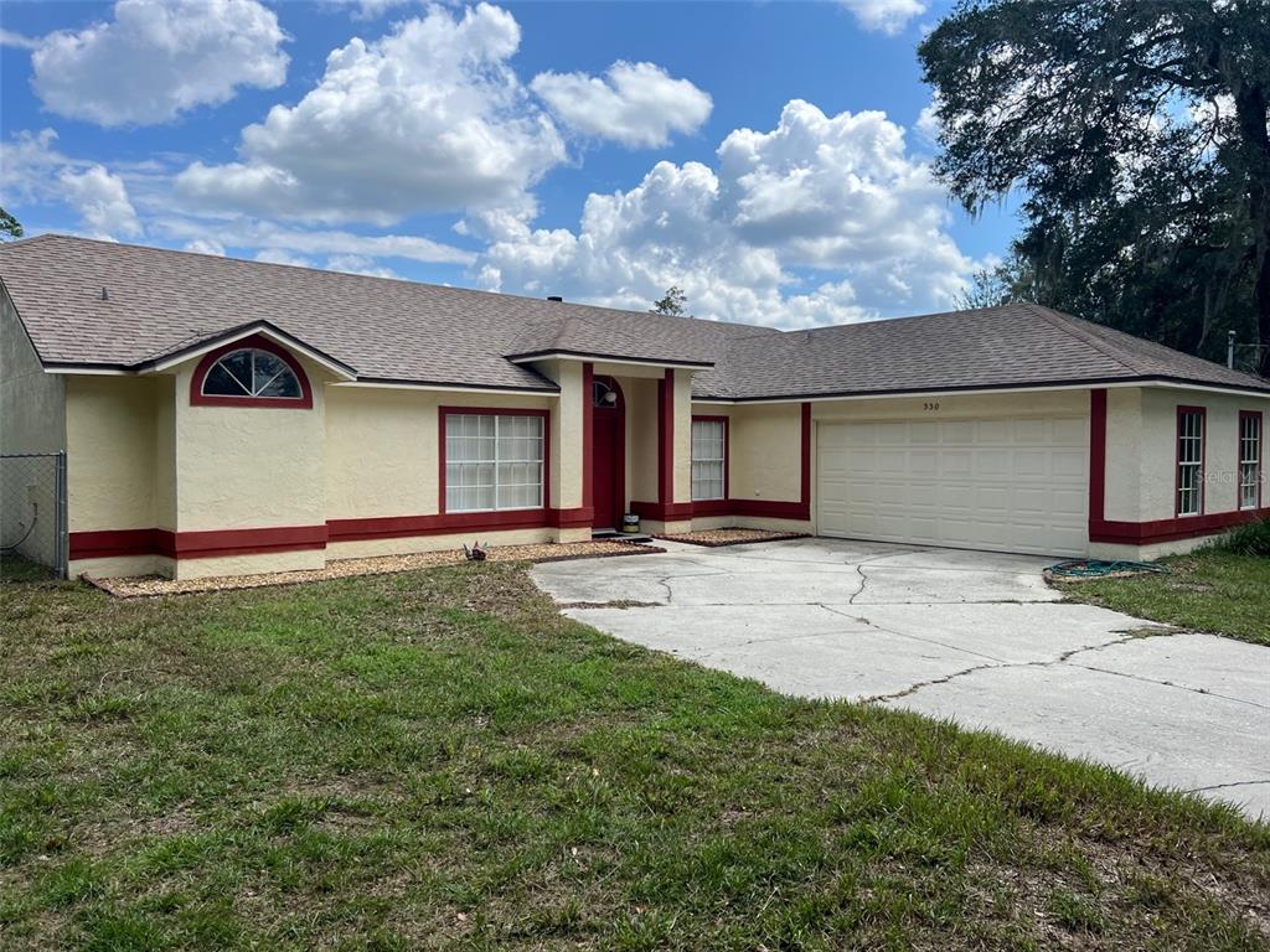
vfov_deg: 53.1
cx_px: 635
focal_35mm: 26
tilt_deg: +1.3
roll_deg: -0.6
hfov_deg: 67.3
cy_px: 476
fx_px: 954
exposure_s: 1/4444
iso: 50
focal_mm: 5.7
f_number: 1.5
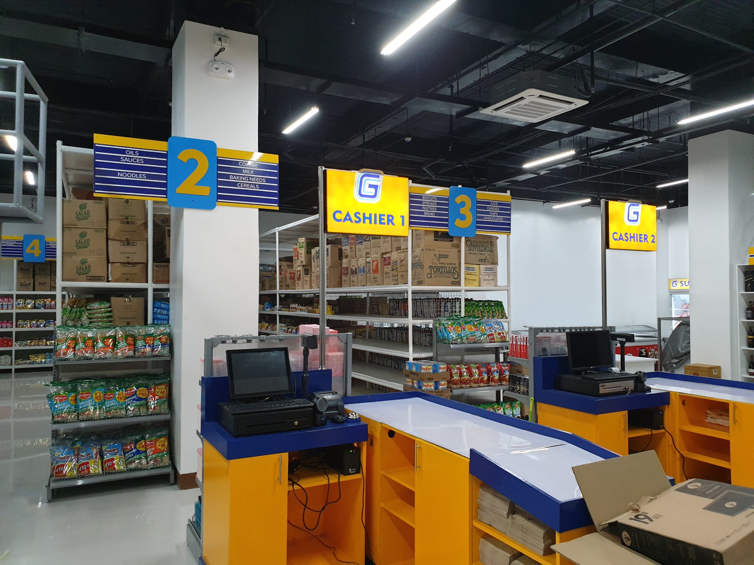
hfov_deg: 67.3
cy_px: 282
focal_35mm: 26
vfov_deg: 53.1
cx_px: 377
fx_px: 566
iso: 320
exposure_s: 1/60
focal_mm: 4.3
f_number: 2.4
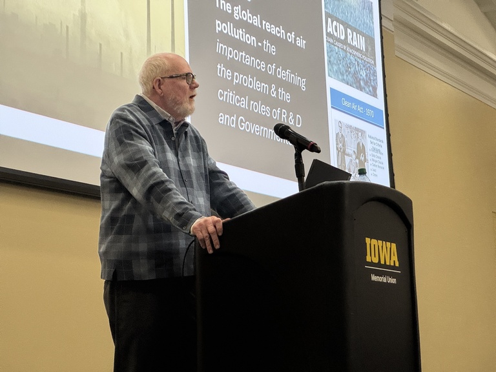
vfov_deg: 19.1
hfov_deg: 25.3
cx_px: 248
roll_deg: +2.3
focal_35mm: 77
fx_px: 1103
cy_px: 186
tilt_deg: +10.1
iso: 320
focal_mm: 9
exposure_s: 1/40
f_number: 2.8
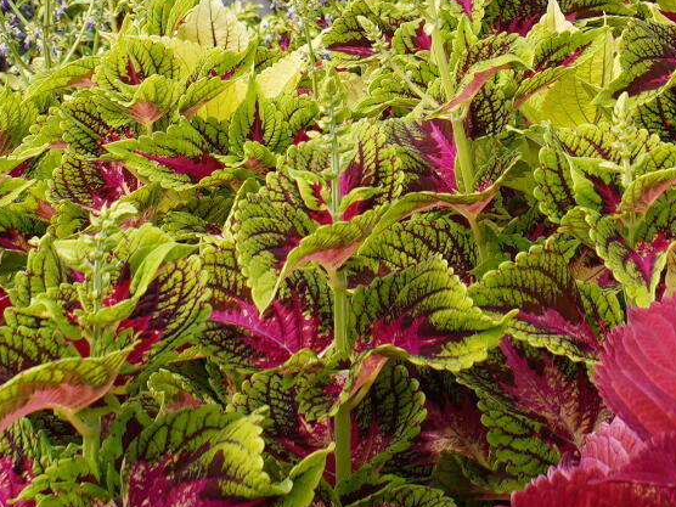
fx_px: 1672
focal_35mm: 86
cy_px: -238
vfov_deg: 15.9
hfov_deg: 22.6
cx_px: 513
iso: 100
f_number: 5
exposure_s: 1/200
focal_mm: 11
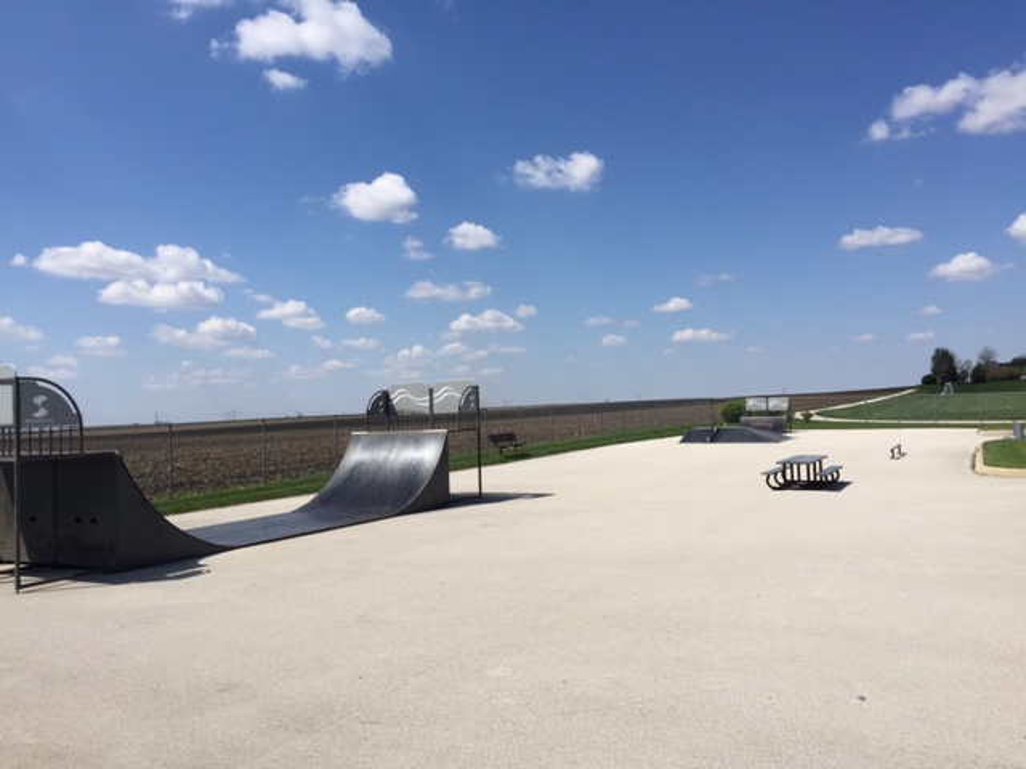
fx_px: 860
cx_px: 513
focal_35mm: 29
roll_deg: +0.8
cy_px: 384
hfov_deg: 61.7
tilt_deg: +1.9
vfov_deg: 48.2
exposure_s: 1/3597
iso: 32
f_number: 2.2
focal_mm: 4.15
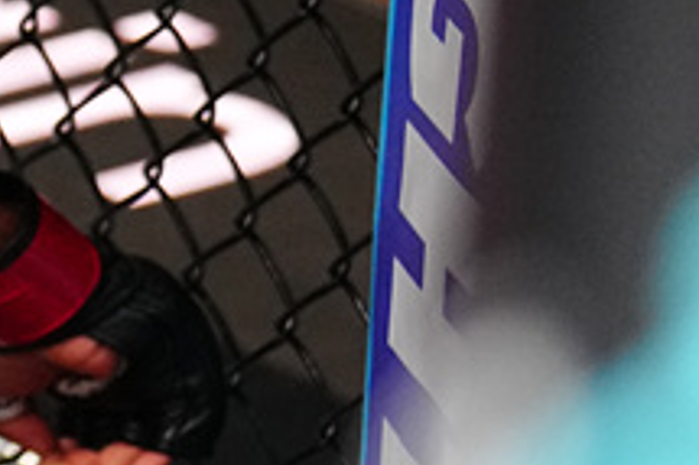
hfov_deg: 5.7
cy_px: 75
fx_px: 6829
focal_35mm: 352
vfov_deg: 3.9
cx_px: -917
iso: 4000
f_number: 2.8
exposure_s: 1/1600
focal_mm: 70
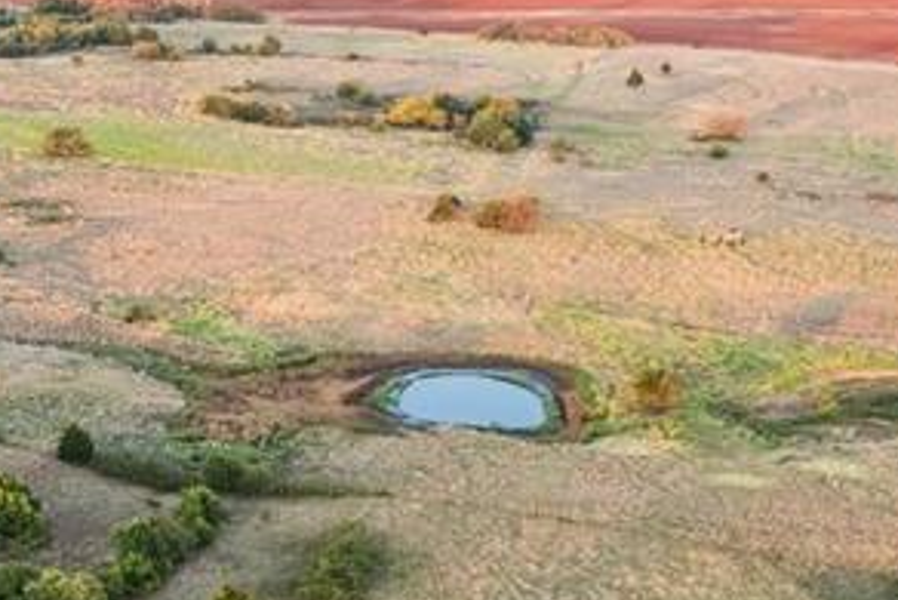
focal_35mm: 77
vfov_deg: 17.5
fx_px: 1922
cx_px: 8
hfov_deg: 25.1
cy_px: 532
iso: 150
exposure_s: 1/160
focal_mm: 8.4
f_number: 2.8
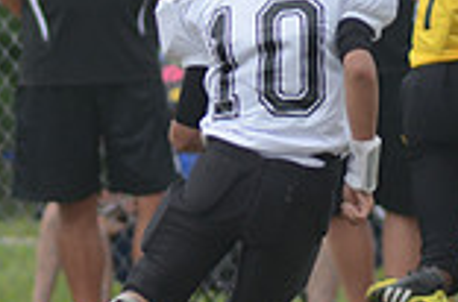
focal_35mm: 1508
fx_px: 19127
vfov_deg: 0.9
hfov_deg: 1.4
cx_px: -15
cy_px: 18
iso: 400
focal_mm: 270
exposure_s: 1/800
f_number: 6.3
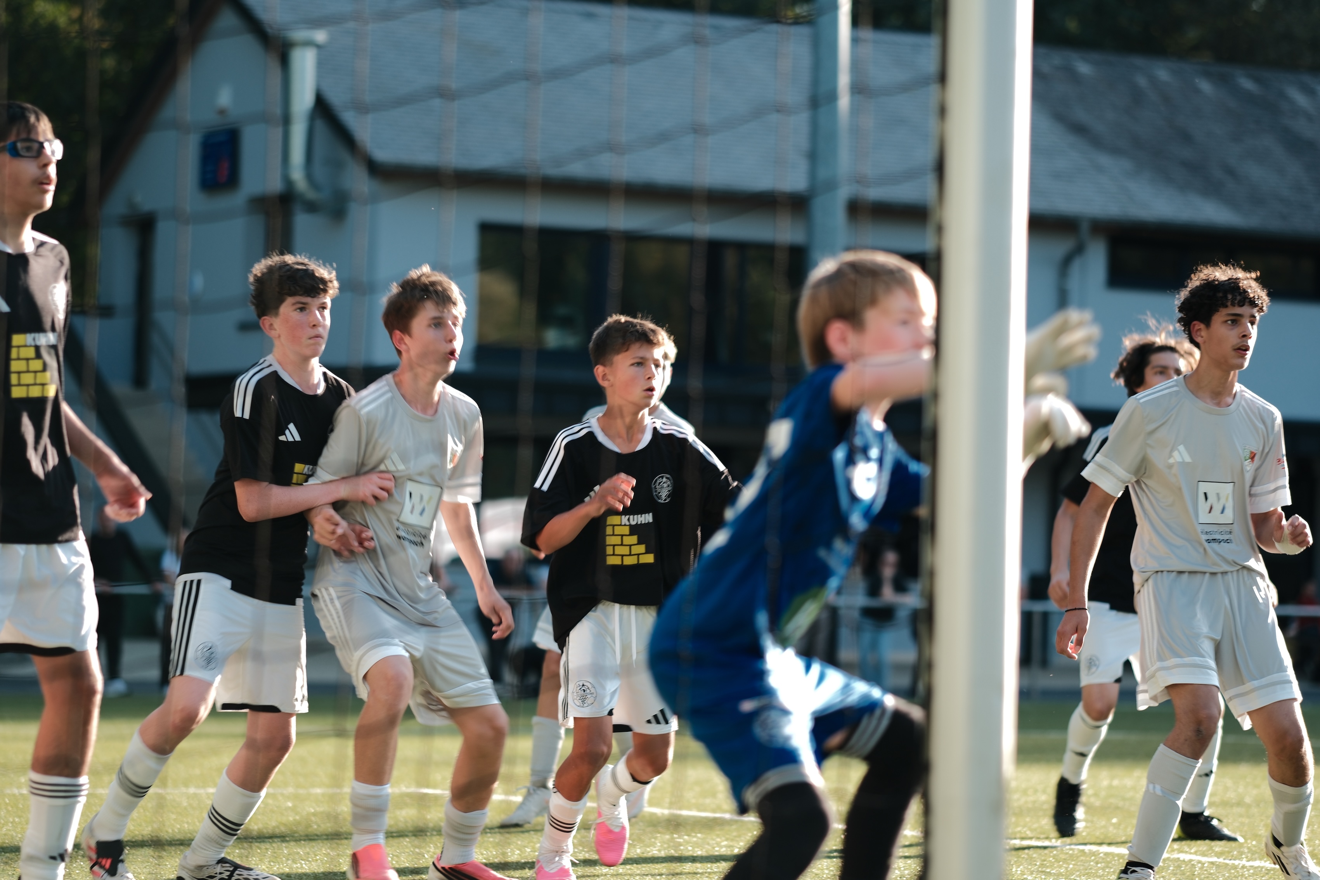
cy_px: 440
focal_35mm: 135
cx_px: 660
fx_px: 4950
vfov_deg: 10.2
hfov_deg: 15.2
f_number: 2
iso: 64
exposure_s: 1/160
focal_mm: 90
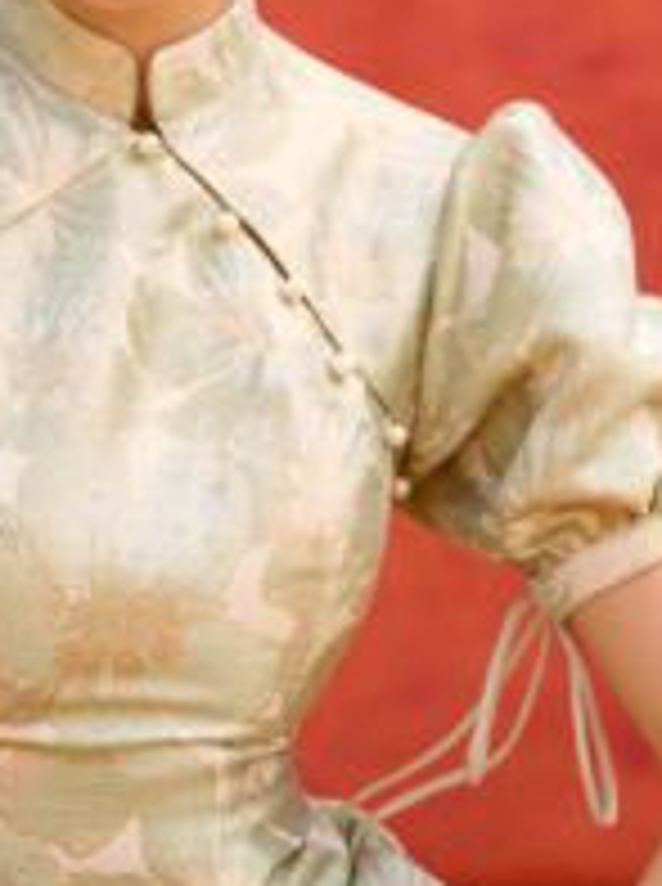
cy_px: 337
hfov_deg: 9.6
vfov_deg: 12.8
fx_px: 3940
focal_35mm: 154
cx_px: 153
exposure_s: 1/160
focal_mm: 70
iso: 32
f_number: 2.8
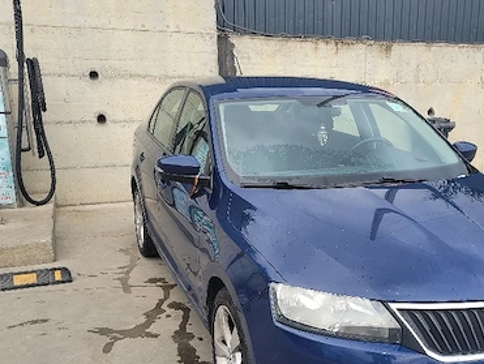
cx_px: 325
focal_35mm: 42
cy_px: 248
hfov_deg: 44.1
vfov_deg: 34.0
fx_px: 588
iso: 40
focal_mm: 5.4
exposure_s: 1/111
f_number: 1.8
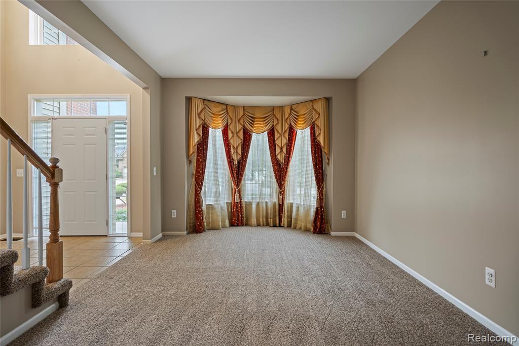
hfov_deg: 96.7
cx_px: 260
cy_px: 173
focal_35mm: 16
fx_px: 231
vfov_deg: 73.8
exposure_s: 1/80
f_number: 4
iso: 100
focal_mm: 16
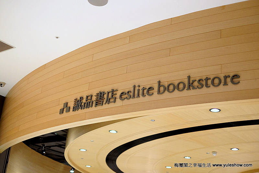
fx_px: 381
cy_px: 86
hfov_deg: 37.5
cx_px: 130
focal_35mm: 53
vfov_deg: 25.5
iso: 400
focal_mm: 35
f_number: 1.6
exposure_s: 1/125
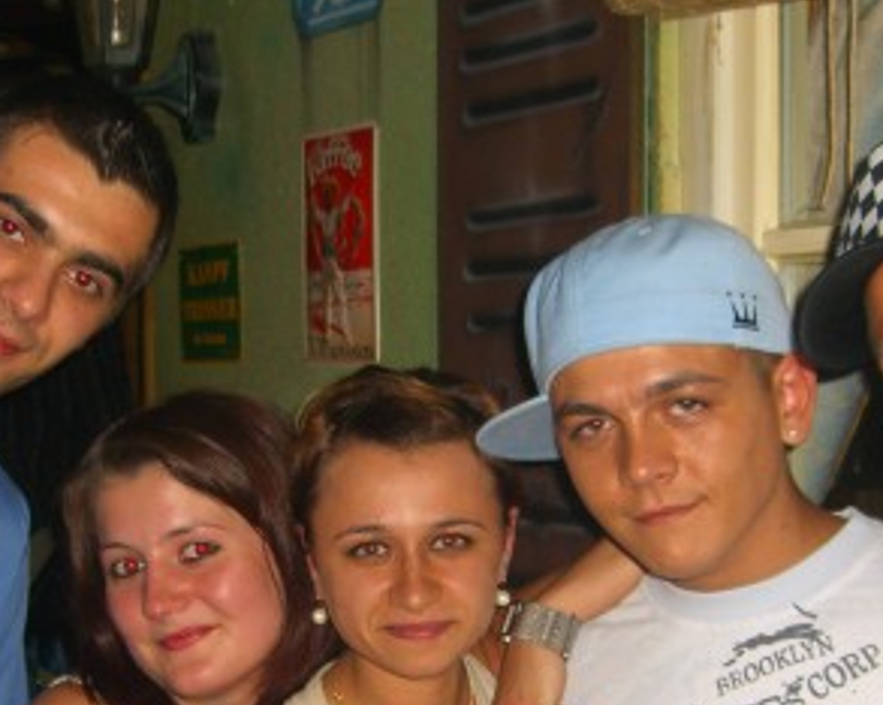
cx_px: 455
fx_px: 1985
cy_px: 578
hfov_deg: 25.1
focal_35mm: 76
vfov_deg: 19.9
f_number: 2.8
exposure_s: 1/60
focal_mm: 7.9
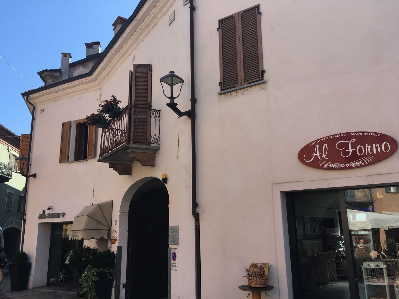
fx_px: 334
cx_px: 200
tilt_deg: +12.7
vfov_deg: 48.2
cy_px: 150
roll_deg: +0.6
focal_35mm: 29
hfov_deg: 61.7
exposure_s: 1/855
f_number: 2.2
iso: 25
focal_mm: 4.15
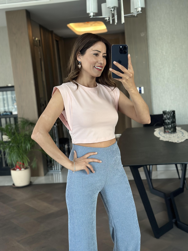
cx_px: 94
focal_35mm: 48
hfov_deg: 30.3
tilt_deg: -15.3
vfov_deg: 39.7
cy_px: 126
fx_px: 348
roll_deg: +6.2
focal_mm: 6.86
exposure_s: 1/40
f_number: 1.78
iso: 400
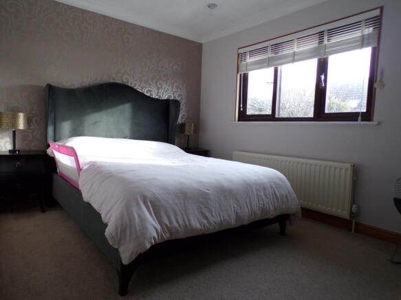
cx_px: 200
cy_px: 150
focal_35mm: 24
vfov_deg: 56.8
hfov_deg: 71.6
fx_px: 278
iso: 100
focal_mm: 4.3
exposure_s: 1/70
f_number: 3
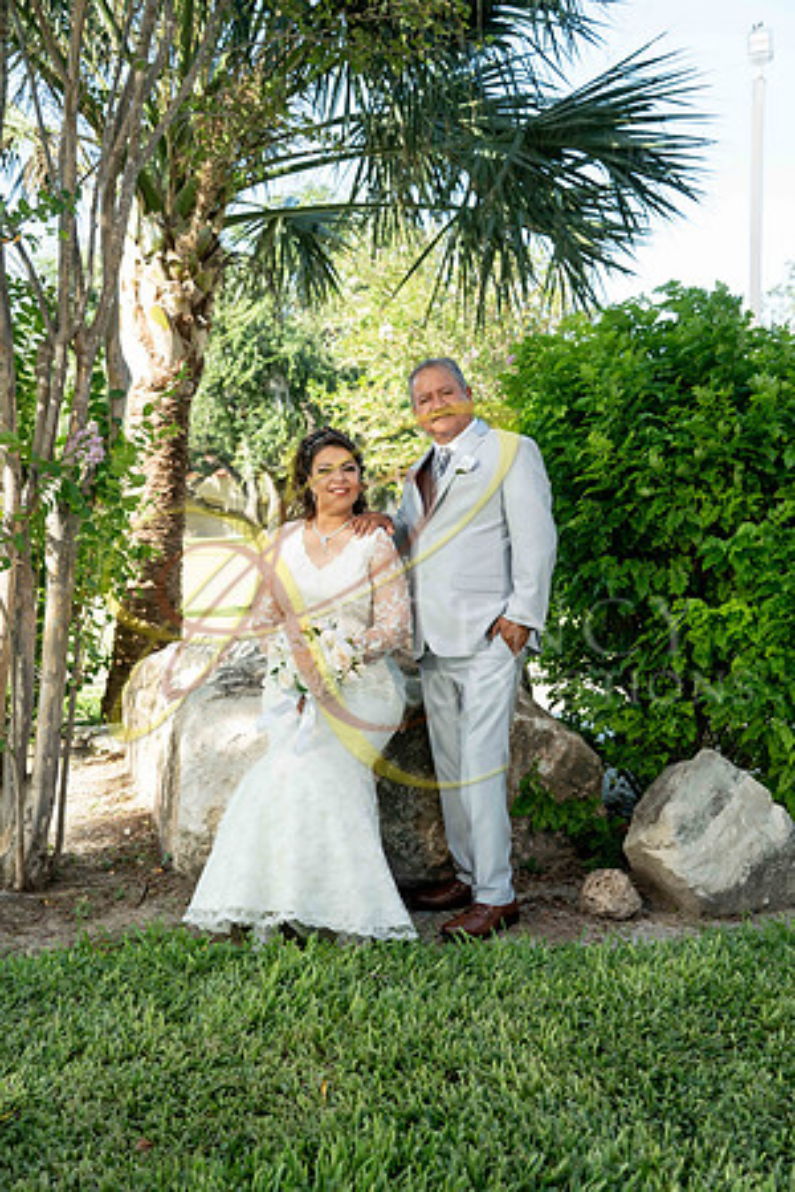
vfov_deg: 53.1
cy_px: 596
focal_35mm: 36
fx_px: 1192
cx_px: 398
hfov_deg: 36.9
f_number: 4
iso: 500
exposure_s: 1/500
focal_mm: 36
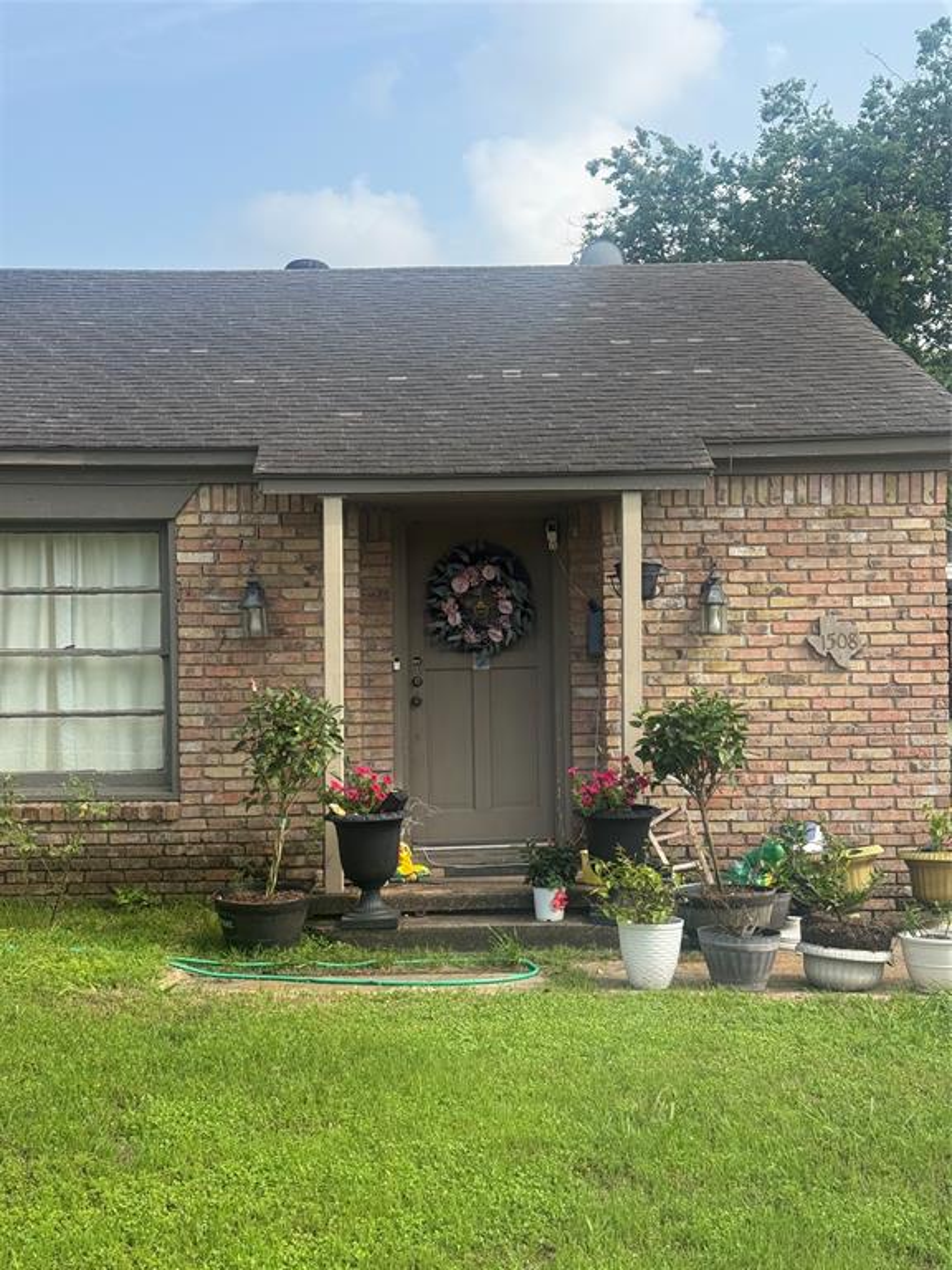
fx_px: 1760
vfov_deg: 39.7
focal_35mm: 48
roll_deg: +0.1
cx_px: 476
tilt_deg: +0.6
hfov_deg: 30.3
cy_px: 635
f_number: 1.78
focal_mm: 6.76
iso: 64
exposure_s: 1/2208
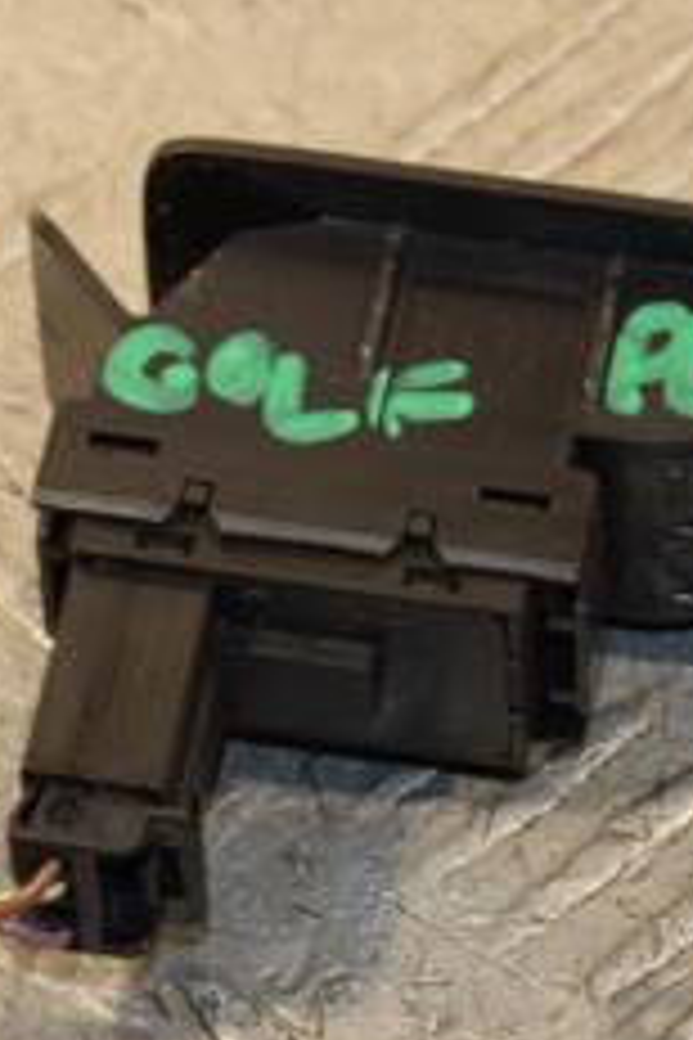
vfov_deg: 5.7
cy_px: 450
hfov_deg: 3.8
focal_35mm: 359
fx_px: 10365
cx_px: 526
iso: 800
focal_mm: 92
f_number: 5.6
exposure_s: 1/200
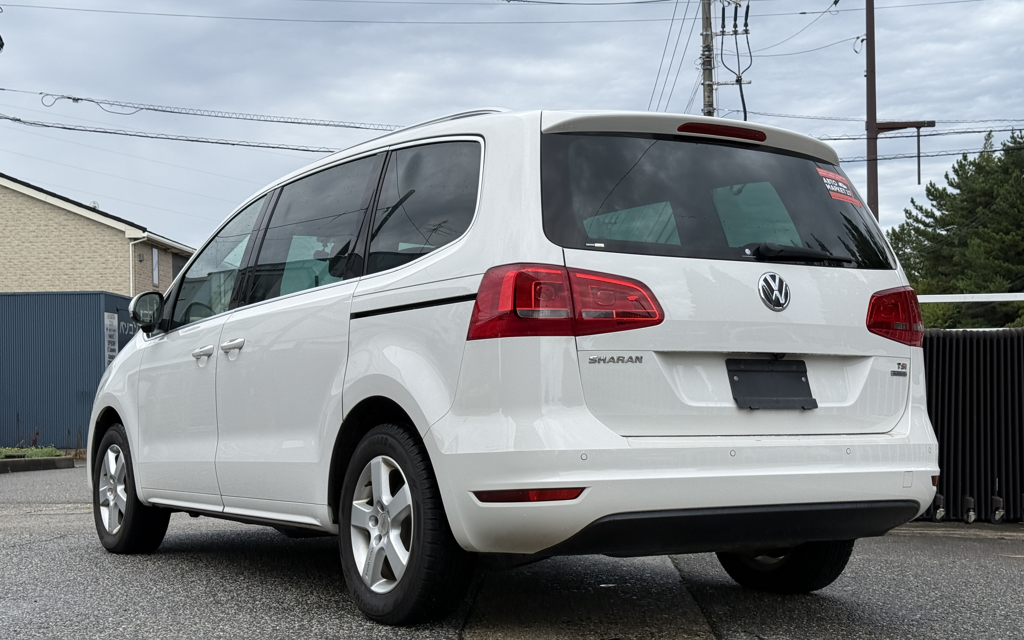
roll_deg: +1.3
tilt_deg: +2.1
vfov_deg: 25.3
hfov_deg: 39.6
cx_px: 512
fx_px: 1423
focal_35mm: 51
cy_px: 351
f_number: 1.78
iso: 80
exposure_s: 1/810
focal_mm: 6.76
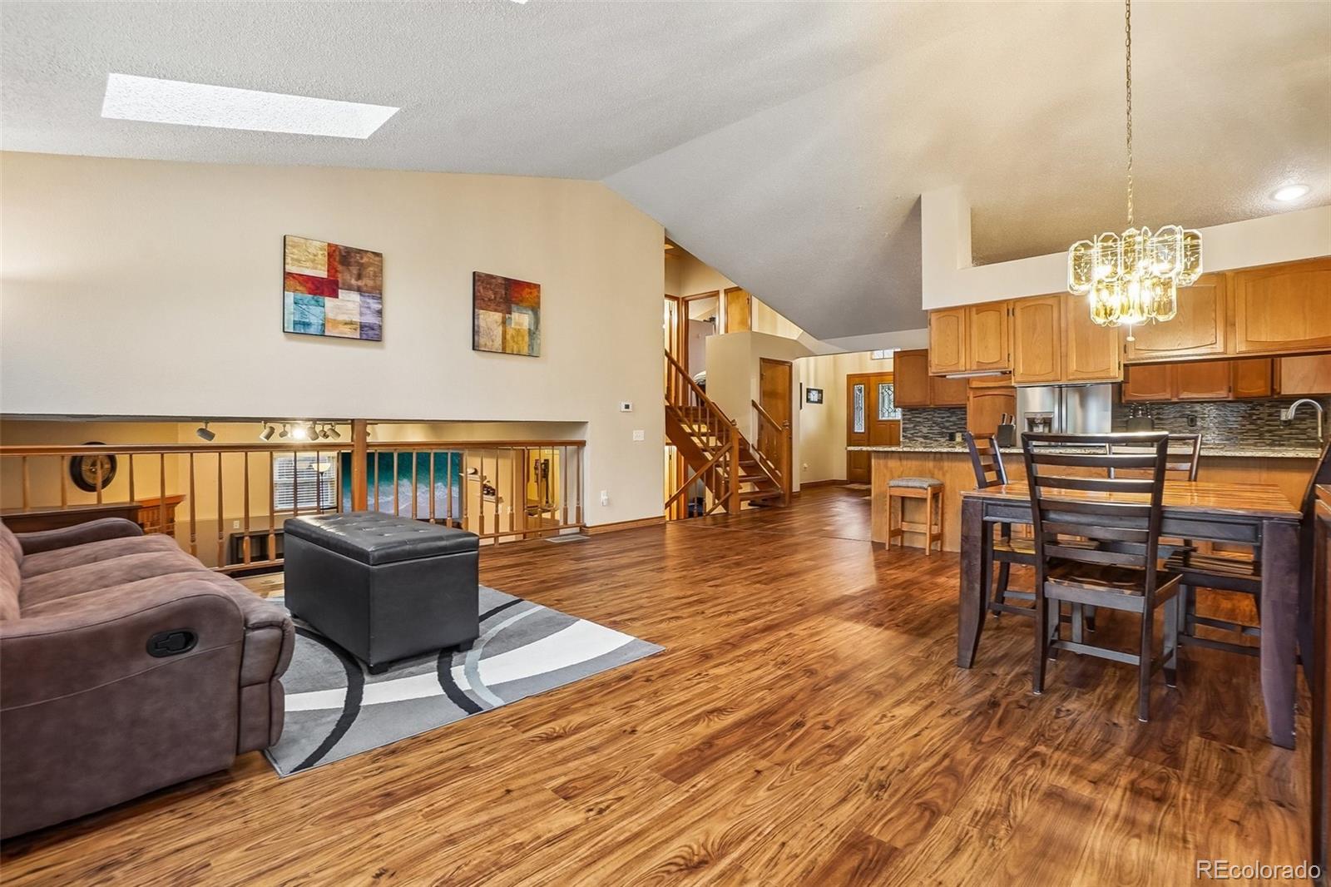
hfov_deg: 100.4
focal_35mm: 15
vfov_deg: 77.3
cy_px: 444
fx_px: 554
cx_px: 666
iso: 400
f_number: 8
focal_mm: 10
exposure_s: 1/6
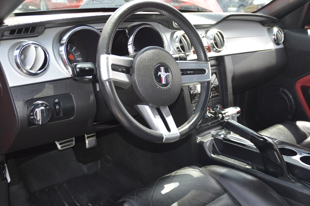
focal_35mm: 38
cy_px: 103
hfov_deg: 51.3
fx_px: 323
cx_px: 155
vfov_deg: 35.4
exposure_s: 1/125
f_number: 4
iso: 100
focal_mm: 25
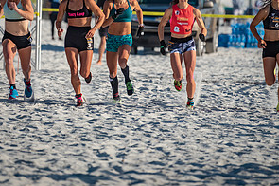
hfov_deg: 5.2
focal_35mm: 397
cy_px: 10
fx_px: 3073
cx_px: 110
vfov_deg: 3.5
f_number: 2.8
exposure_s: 1/4000
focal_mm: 200
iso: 400
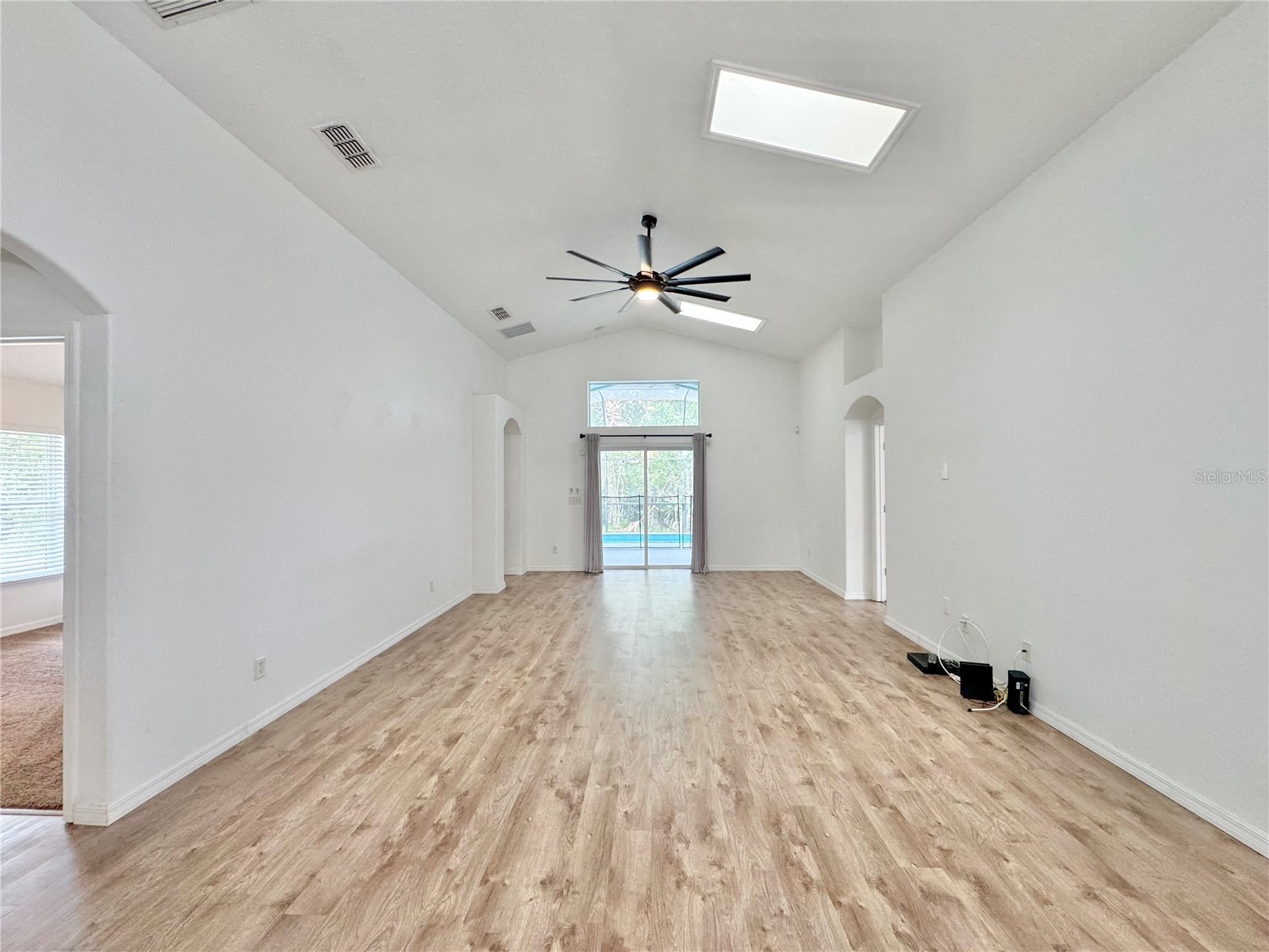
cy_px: 476
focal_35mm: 14
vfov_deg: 85.7
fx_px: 513
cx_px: 634
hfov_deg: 102.1
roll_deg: +0.2
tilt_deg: +0.7
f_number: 2.2
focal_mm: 2.22
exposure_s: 1/120
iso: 200
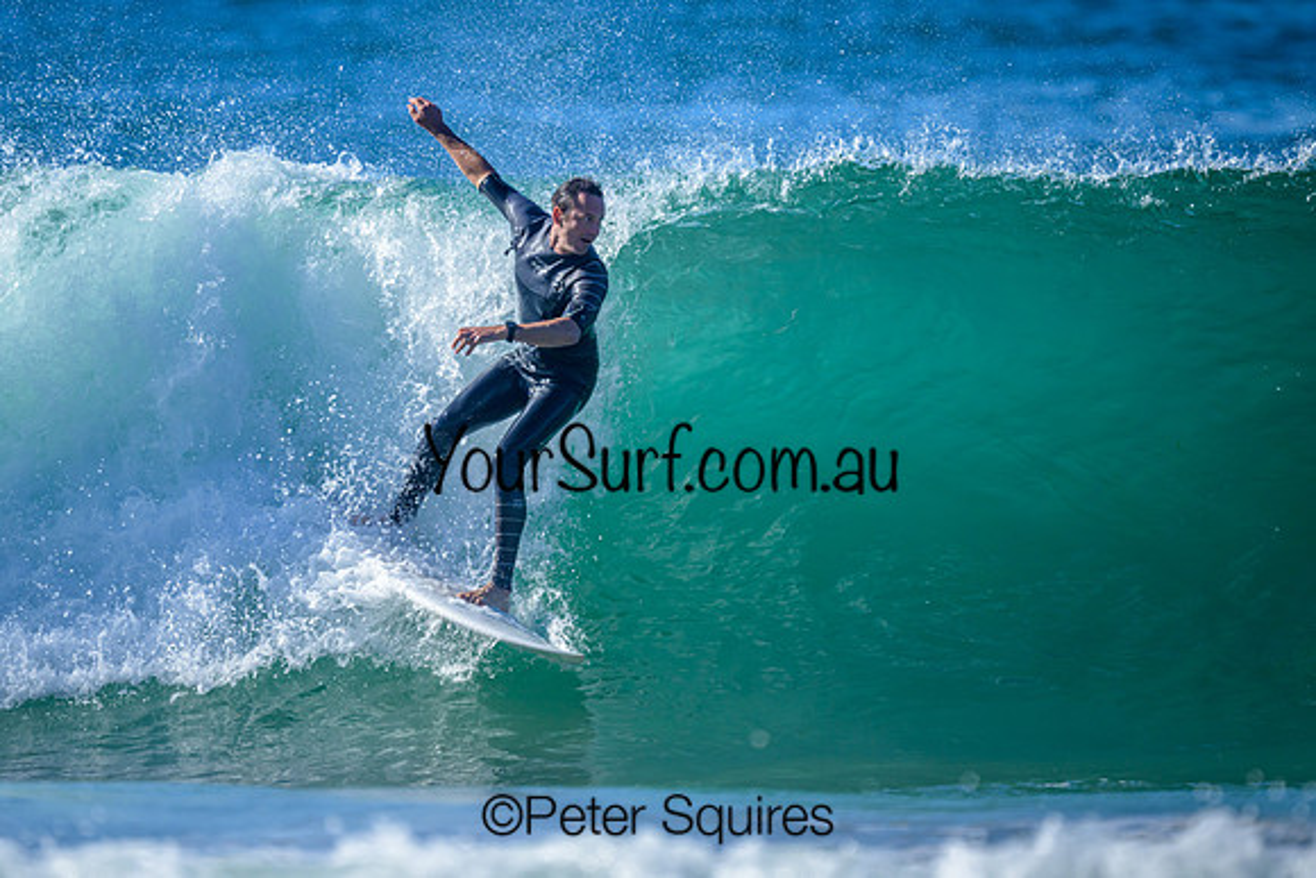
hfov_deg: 2.1
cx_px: 574
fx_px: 35297
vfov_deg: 1.4
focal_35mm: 965
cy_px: 348
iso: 450
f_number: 6.3
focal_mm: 800
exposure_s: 1/2000
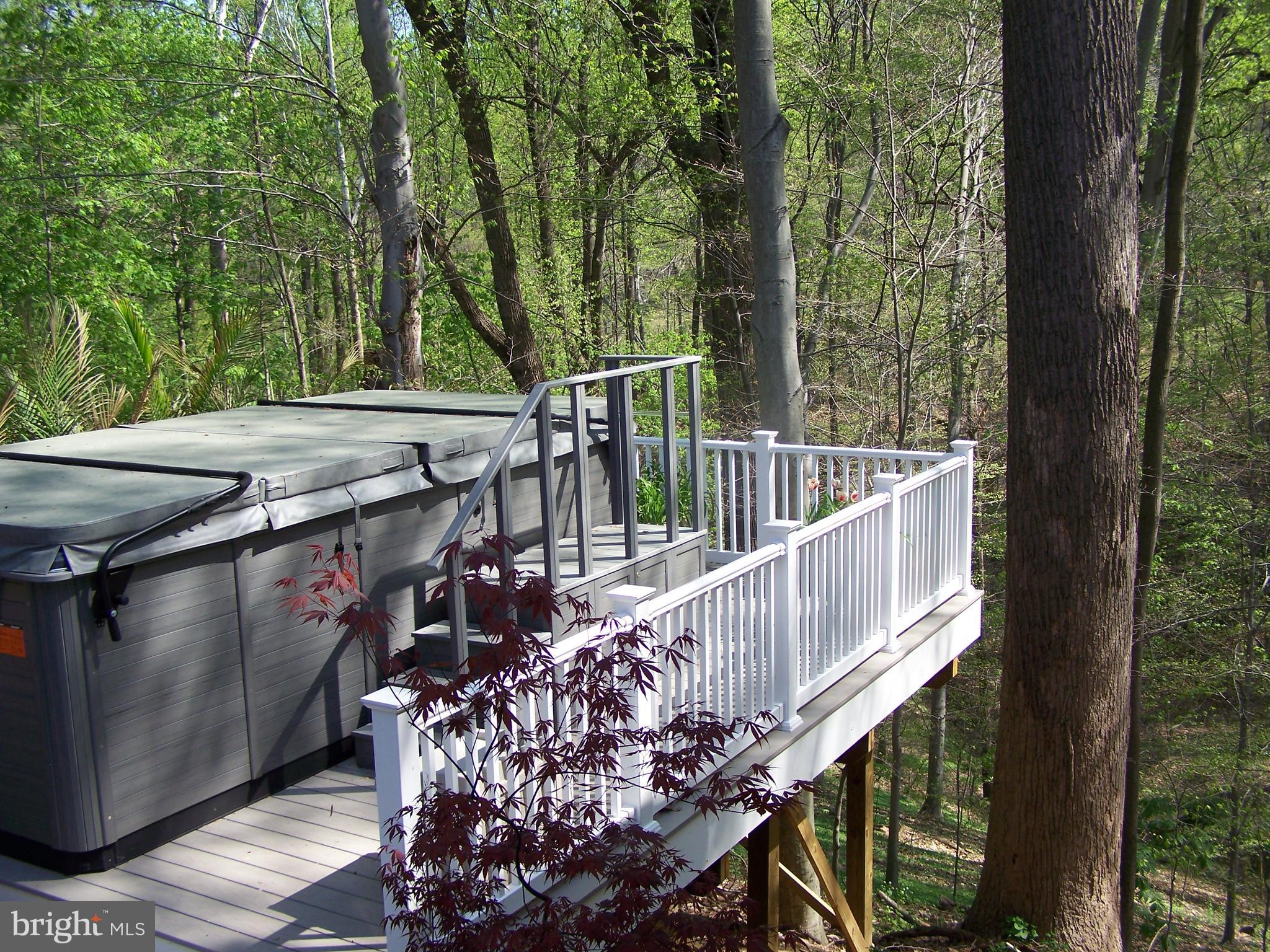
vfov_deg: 37.7
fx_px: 1394
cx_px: 635
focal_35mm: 38
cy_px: 476
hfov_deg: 49.0
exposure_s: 1/320
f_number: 2.8
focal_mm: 6.3
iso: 64
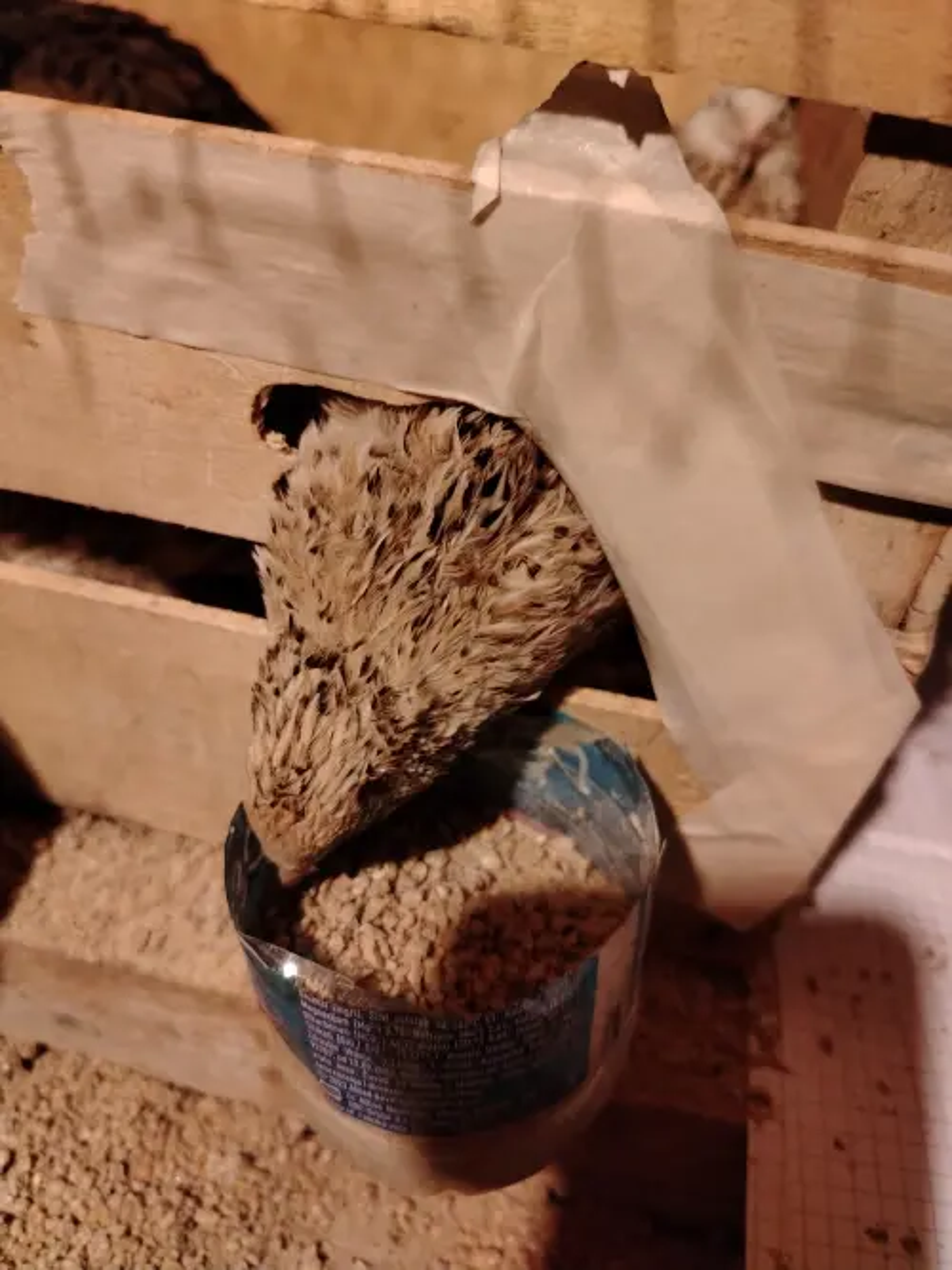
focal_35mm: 24
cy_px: 635
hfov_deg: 56.8
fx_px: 880
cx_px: 476
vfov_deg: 71.6
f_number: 1.75
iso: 3397
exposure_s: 1/50
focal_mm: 5.25
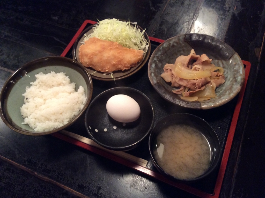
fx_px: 245
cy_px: 99
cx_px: 132
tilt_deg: -59.3
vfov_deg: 44.1
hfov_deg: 56.9
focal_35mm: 32
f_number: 2.4
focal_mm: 3.3
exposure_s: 1/24
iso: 200
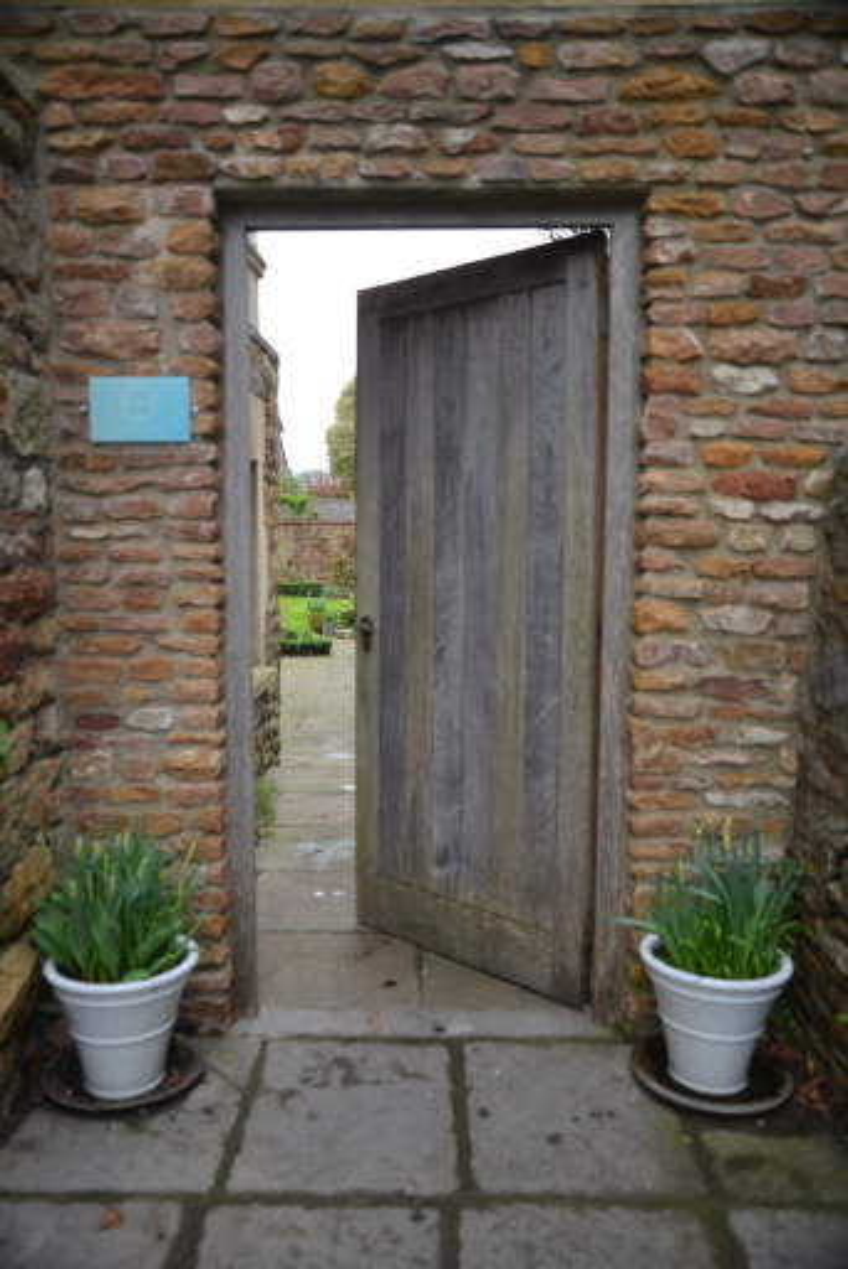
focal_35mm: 29
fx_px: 1023
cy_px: 634
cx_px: 424
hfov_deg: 45.0
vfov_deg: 63.6
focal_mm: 29
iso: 720
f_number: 3.8
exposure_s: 1/320
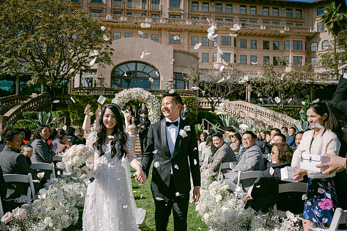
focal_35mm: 29
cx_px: 174
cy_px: 116
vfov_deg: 45.0
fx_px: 279
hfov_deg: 63.8
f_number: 2.8
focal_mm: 28
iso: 100
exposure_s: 1/3200
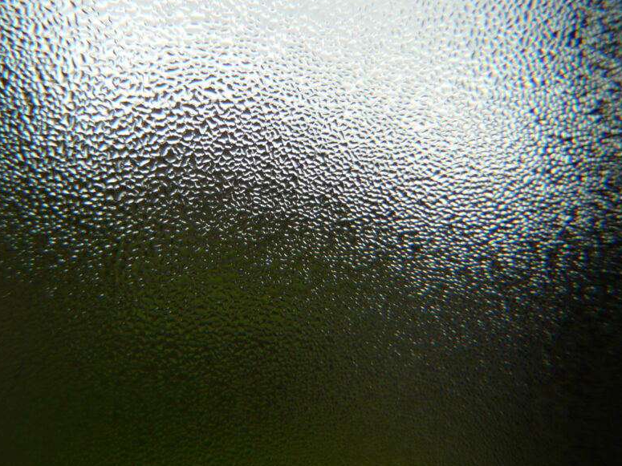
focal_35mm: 37
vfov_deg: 38.5
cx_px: 260
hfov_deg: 49.9
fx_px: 665
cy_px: 180
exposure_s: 1/160
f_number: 4
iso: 100
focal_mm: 4.6
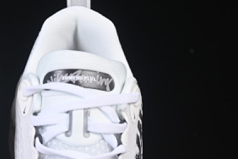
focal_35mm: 213
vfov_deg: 6.4
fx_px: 1409
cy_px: 208
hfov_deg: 9.6
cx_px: 1
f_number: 8
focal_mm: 50
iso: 160
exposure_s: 1/100
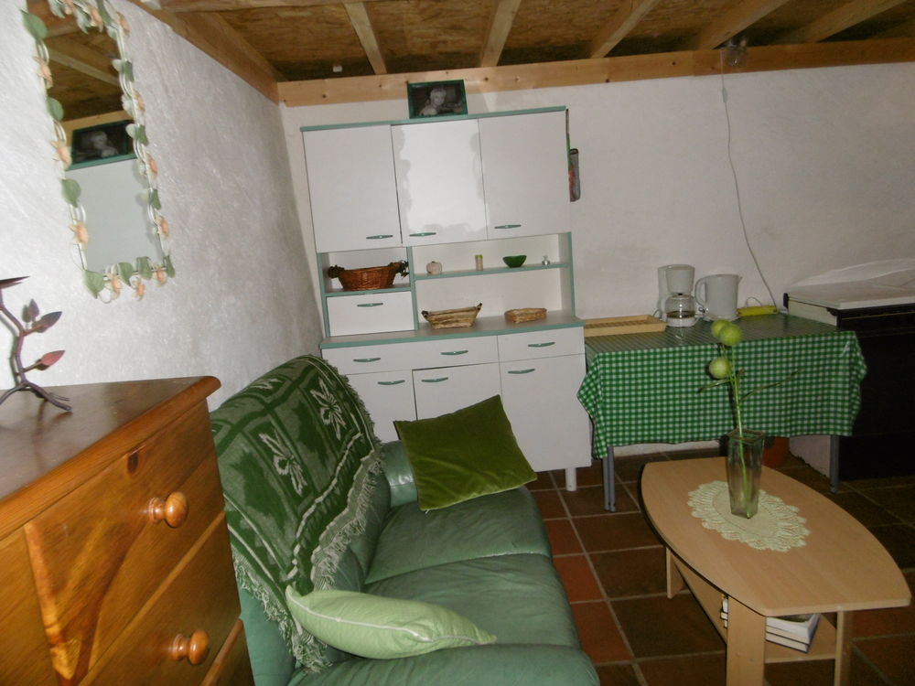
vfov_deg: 56.8
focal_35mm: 24
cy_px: 343
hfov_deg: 71.6
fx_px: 634
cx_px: 458
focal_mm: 4.3
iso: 200
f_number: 3.1
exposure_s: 1/60
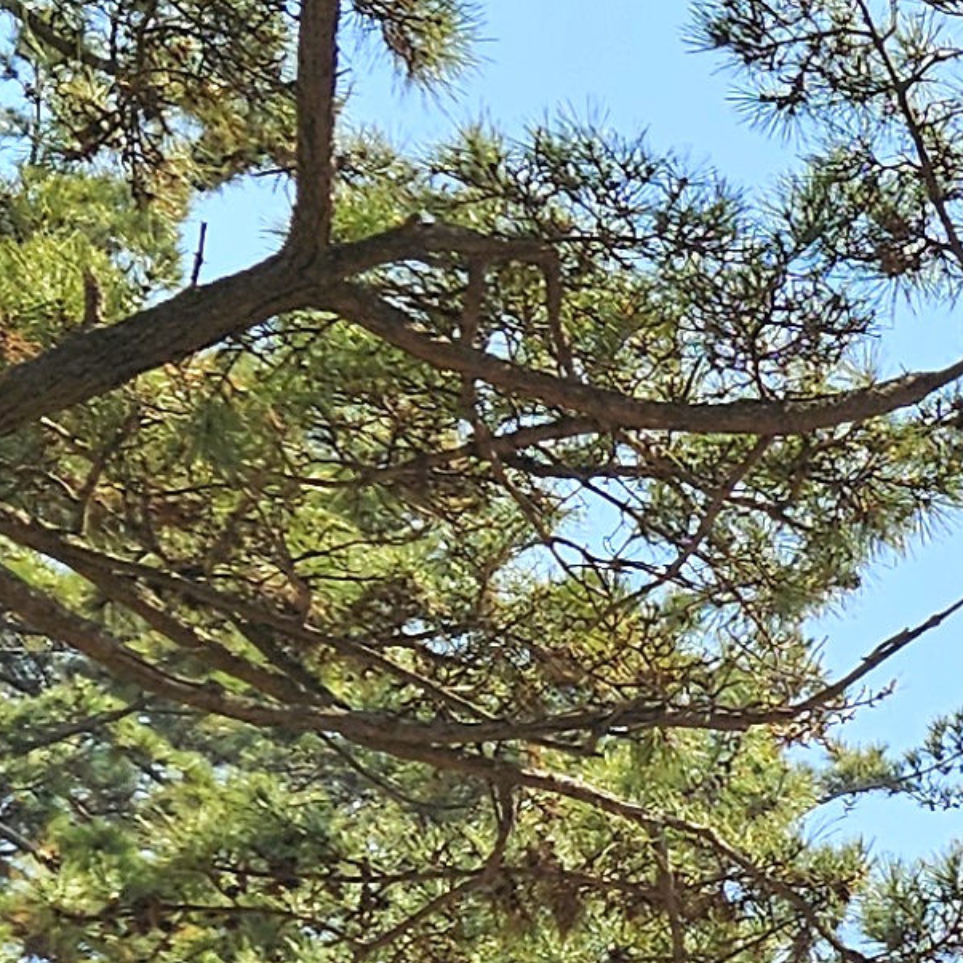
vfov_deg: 12.6
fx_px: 4249
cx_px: 1891
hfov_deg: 11.7
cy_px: 1121
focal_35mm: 135
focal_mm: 5.4
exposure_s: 1/1667
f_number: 1.8
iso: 32
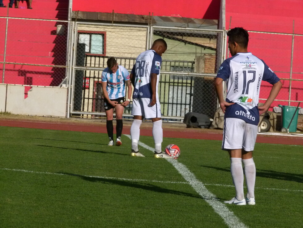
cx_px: 152
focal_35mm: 360
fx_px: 3151
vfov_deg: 4.1
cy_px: 114
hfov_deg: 5.5
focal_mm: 64.8
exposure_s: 1/1600
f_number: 7.1
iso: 400
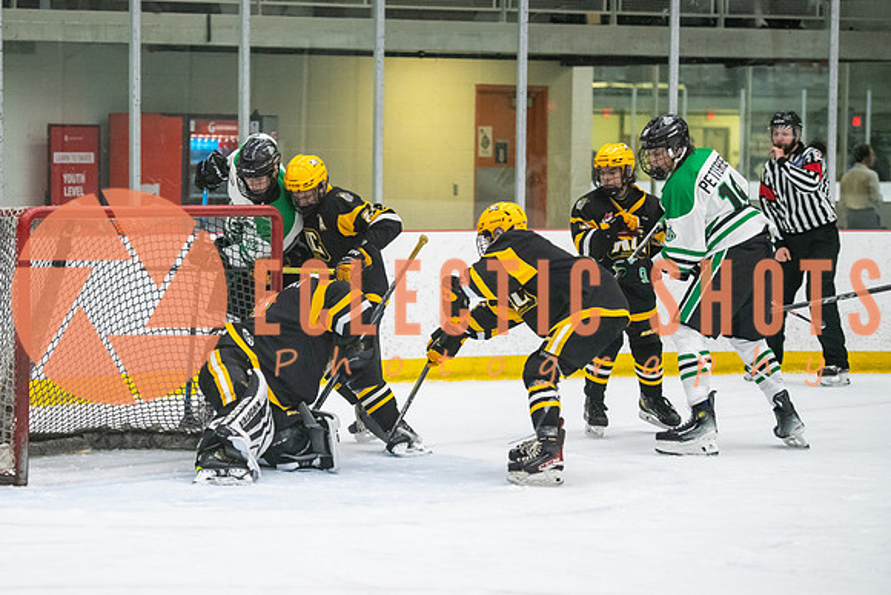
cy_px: 298
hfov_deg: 13.9
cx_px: 268
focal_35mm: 147
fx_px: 3638
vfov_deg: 9.3
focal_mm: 105
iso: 4000
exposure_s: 1/800
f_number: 2.8
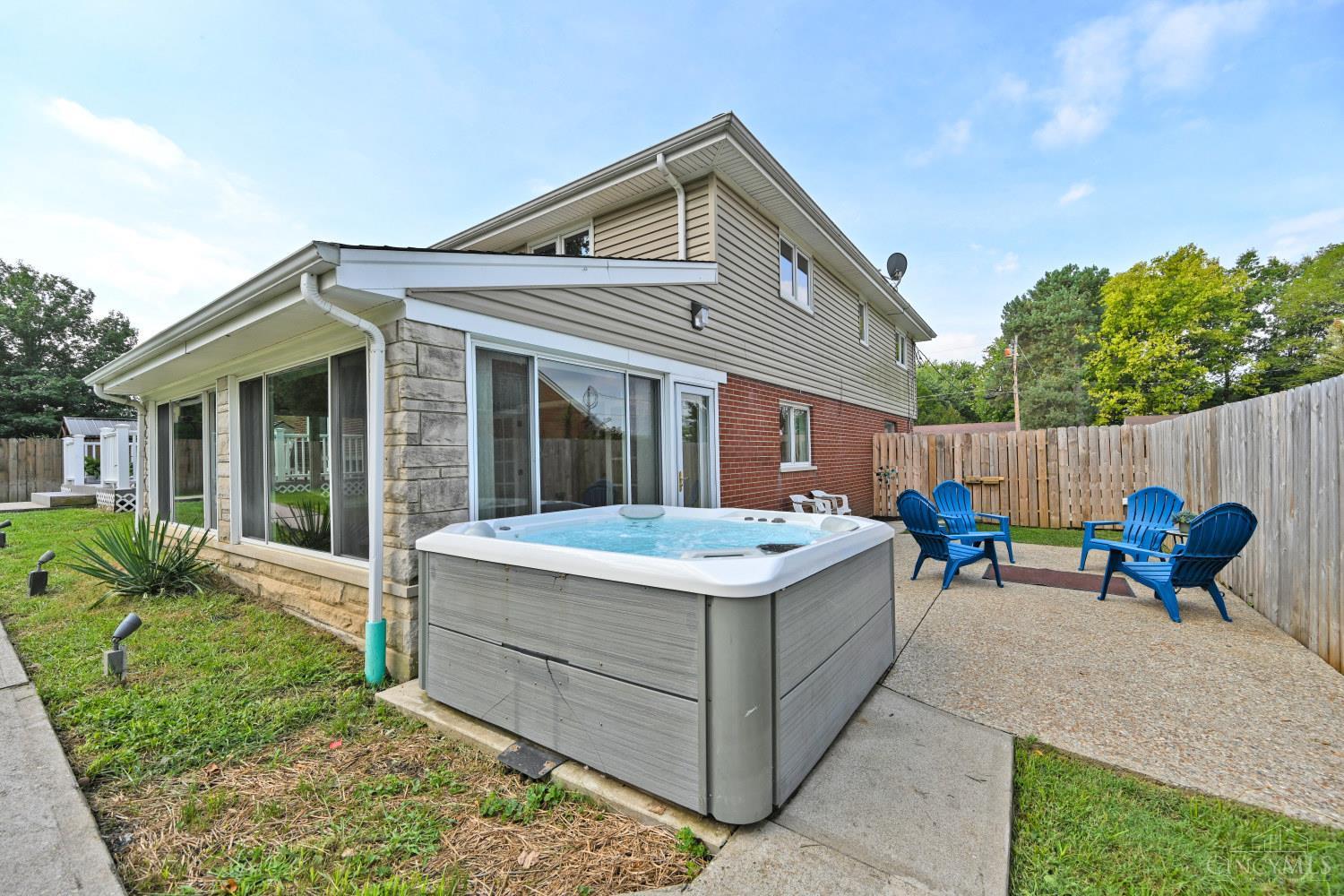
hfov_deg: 104.3
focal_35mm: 14
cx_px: 672
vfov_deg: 81.2
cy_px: 448
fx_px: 523
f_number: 6.3
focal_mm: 14
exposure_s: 1/320
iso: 100
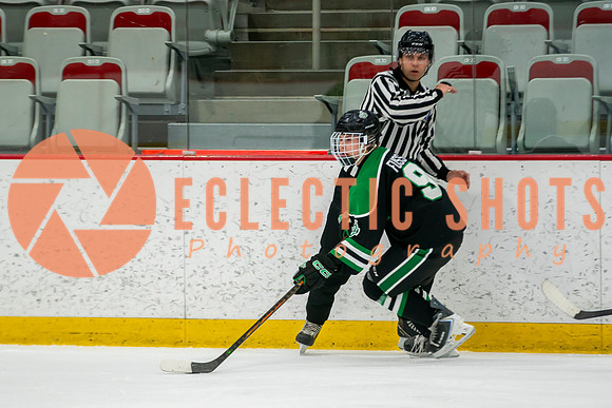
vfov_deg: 3.9
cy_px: 255
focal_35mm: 357
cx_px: 306
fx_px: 6064
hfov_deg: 5.8
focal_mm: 200
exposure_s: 1/640
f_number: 2.8
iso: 1250
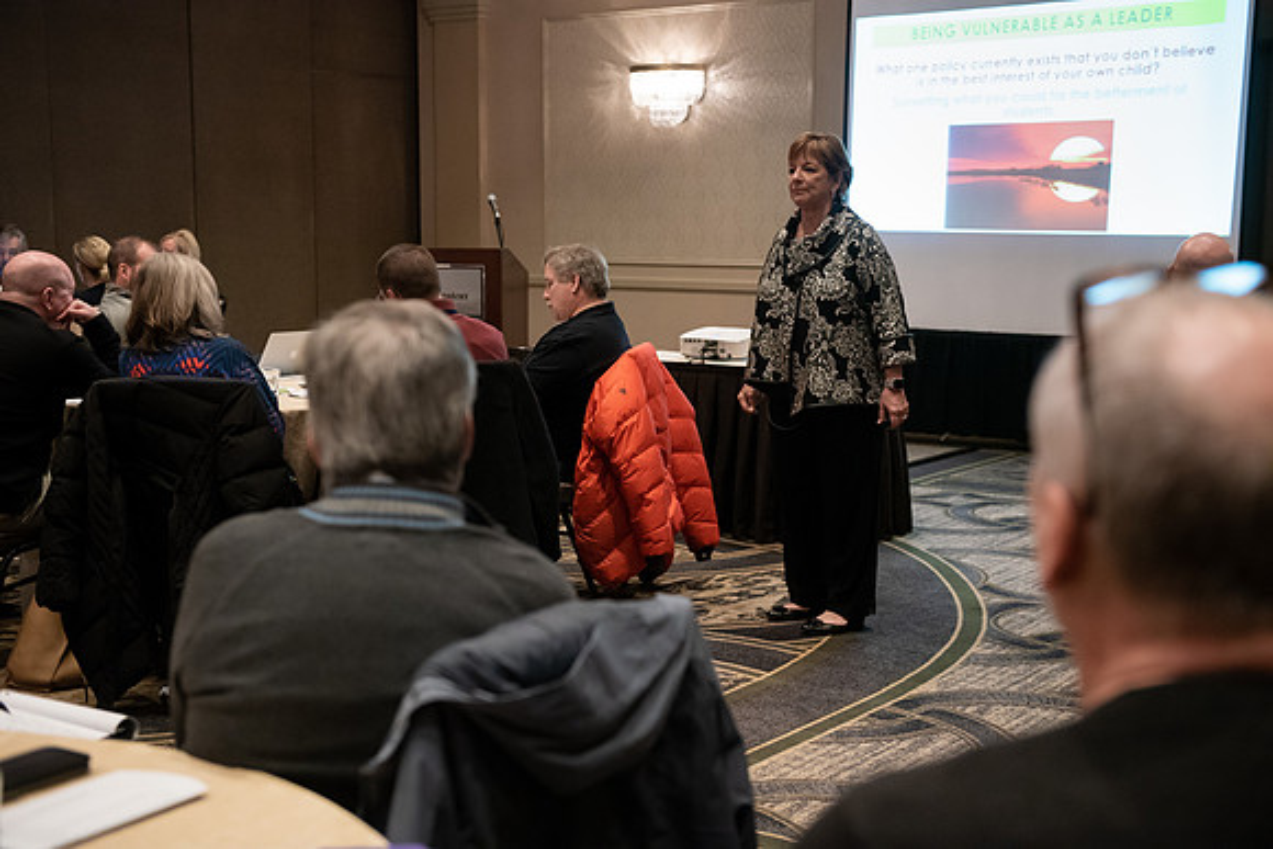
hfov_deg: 39.6
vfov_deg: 27.0
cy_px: 424
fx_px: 1768
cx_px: 636
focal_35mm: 50
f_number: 3.5
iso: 4000
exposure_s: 1/160
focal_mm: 50
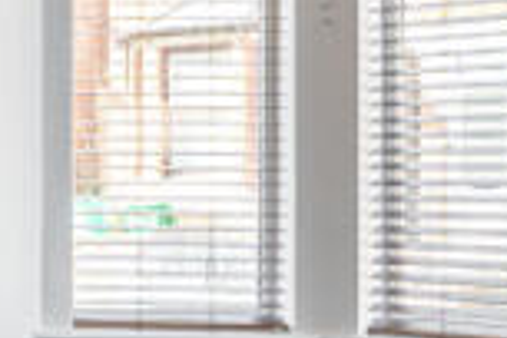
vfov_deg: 14.5
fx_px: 1324
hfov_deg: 18.6
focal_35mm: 94
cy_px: 141
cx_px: -295
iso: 100
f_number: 5
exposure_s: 1/30
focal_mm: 14
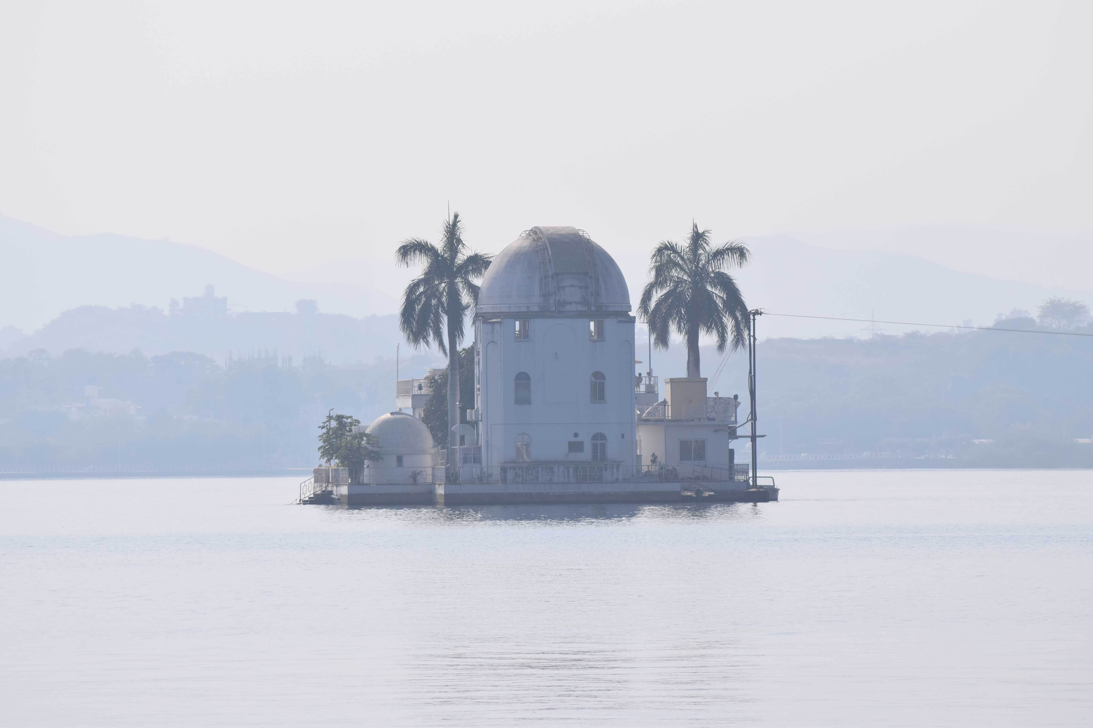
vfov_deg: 4.6
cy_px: 364
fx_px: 9108
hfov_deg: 6.9
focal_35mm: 300
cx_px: 546
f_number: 8
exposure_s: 1/2000
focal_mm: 200
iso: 280
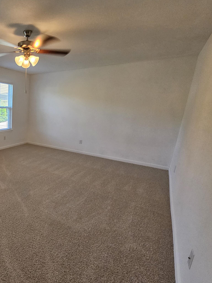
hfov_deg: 56.8
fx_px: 155
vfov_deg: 84.7
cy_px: 143
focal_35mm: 19
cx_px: 13
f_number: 2.2
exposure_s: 1/60
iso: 100
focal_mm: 2.2
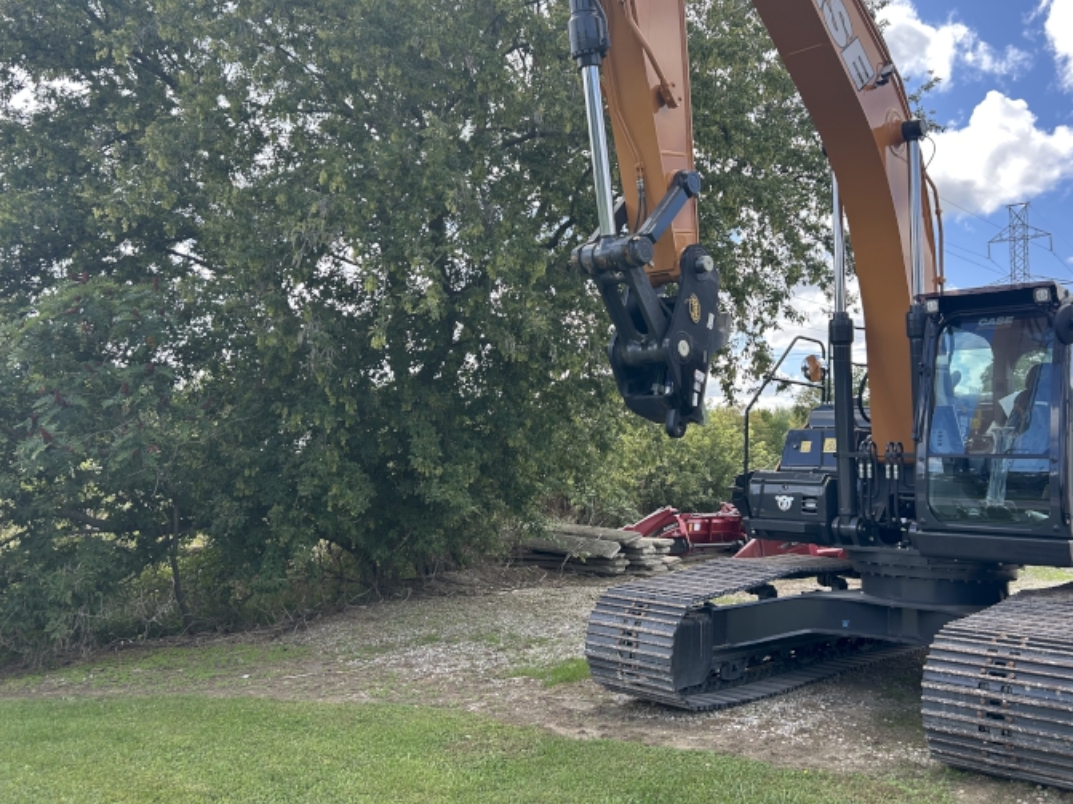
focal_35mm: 31
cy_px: 358
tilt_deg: +6.6
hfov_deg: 58.1
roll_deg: -1.0
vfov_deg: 45.4
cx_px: 622
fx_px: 961
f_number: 1.5
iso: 50
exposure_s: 1/1029
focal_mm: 5.7
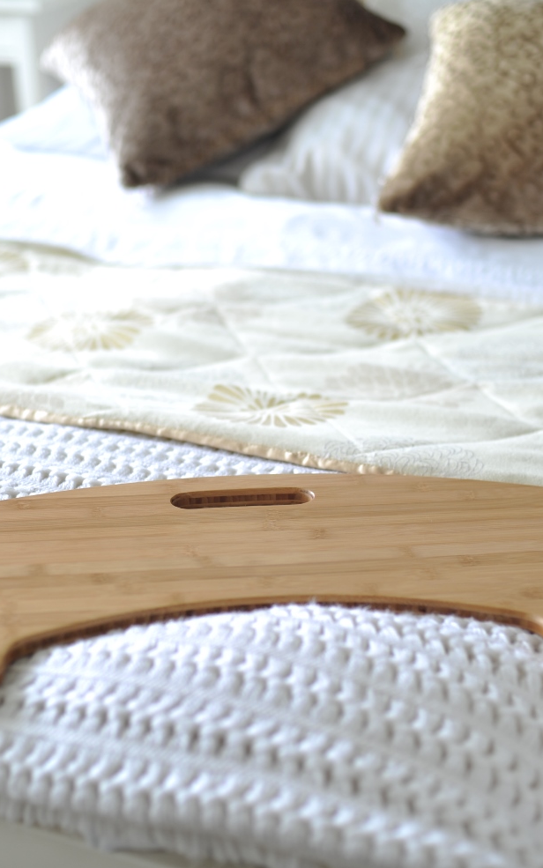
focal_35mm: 77
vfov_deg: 26.8
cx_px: 236
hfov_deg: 16.9
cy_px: 435
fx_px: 1822
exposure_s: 1/8
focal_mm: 50
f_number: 2.2
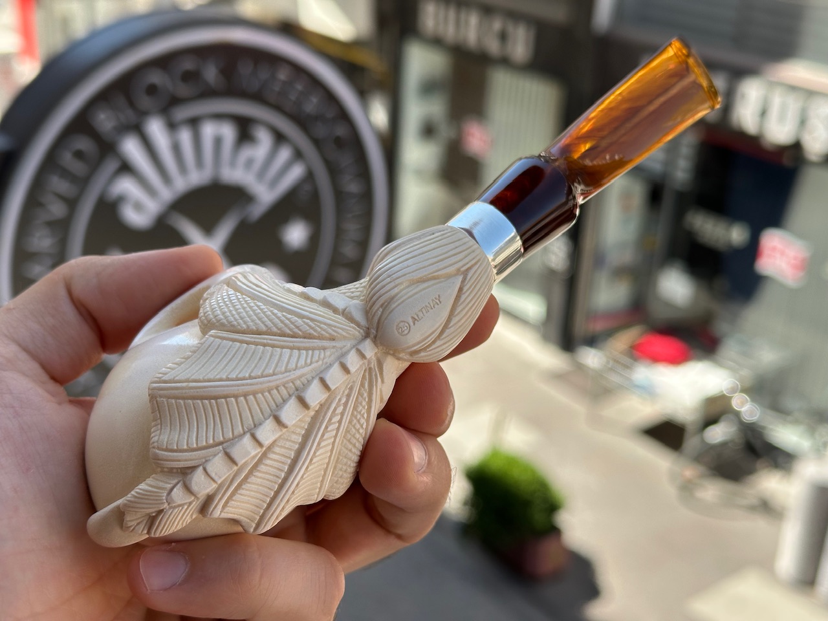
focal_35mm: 48
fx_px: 1148
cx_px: 414
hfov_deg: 39.7
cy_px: 310
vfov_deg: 30.3
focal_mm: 6.86
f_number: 1.78
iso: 64
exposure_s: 1/1145
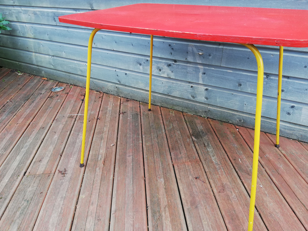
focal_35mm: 26
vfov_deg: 53.1
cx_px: 154
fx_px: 231
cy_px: 116
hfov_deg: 67.3
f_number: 2.2
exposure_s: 1/50
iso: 100
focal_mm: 3.81
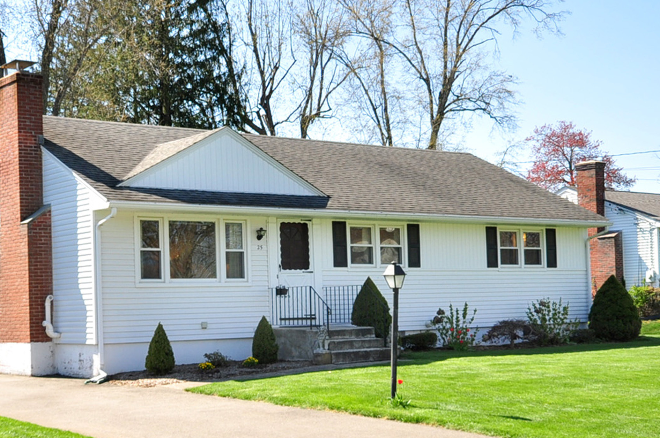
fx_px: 843
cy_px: 257
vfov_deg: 29.1
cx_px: 180
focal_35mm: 46
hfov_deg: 41.7
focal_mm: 20
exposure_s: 1/200
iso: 200
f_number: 8
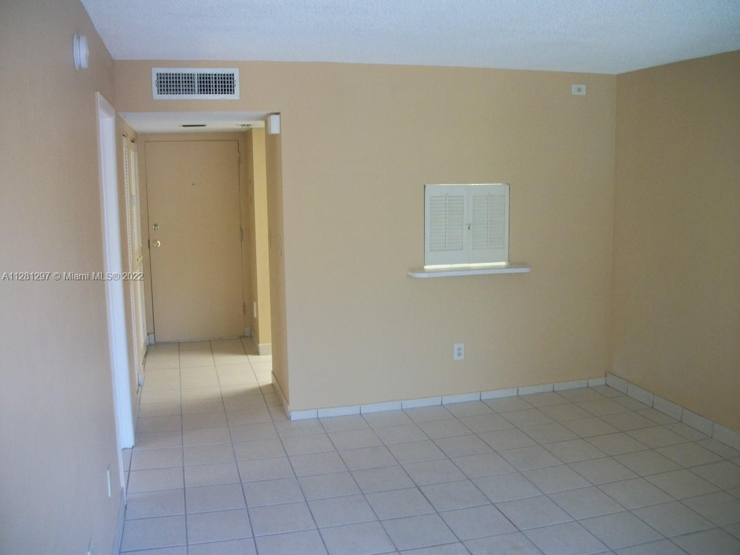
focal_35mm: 32
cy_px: 278
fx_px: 684
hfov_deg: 56.8
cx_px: 370
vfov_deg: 44.2
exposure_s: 1/30
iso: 160
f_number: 2.9
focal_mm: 5.7
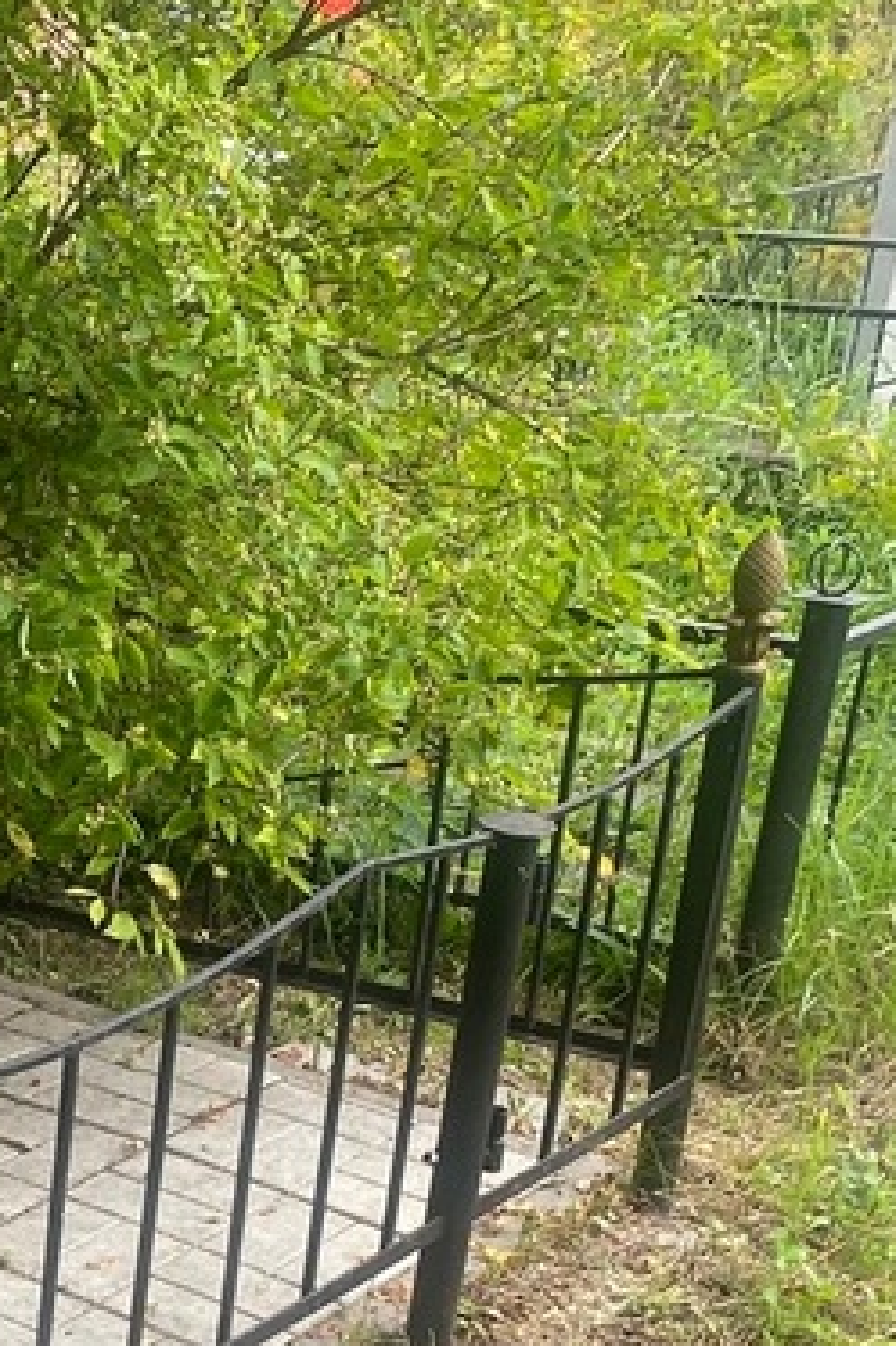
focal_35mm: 74
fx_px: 2765
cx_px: -572
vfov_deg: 26.3
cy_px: 1245
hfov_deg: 16.3
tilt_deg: -27.6
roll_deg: +1.0
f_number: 1.8
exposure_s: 1/121
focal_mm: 4.25
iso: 64
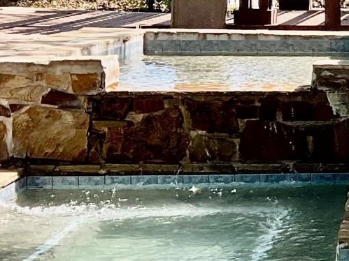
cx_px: 676
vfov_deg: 12.4
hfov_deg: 14.2
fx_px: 1199
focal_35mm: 119
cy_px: 74
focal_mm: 3
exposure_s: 1/465
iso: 25
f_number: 1.8
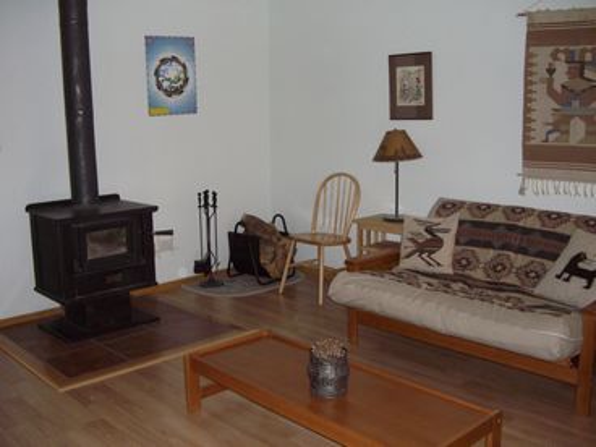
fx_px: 654
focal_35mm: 38
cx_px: 298
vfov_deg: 37.7
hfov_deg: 49.0
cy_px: 224
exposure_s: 1/60
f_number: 2.8
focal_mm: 7.9
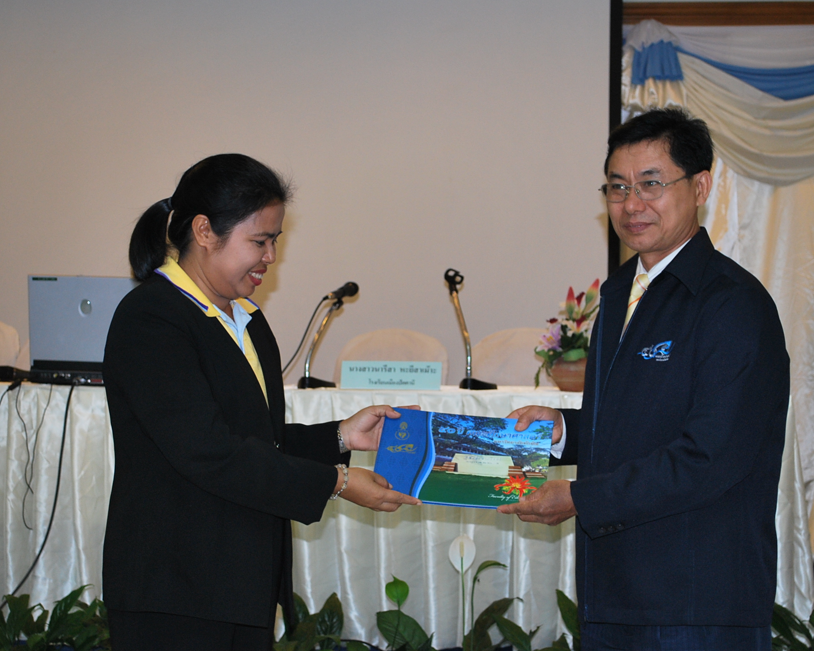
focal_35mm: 65
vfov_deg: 23.5
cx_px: 425
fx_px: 1566
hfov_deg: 29.1
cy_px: 328
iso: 400
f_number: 5.3
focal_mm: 38
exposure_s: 1/25
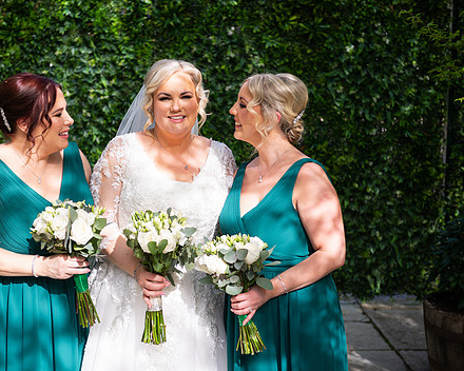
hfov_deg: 27.8
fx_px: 934
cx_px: 176
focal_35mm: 68
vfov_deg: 22.5
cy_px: 189
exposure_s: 1/500
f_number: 3.5
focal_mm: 55
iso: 100
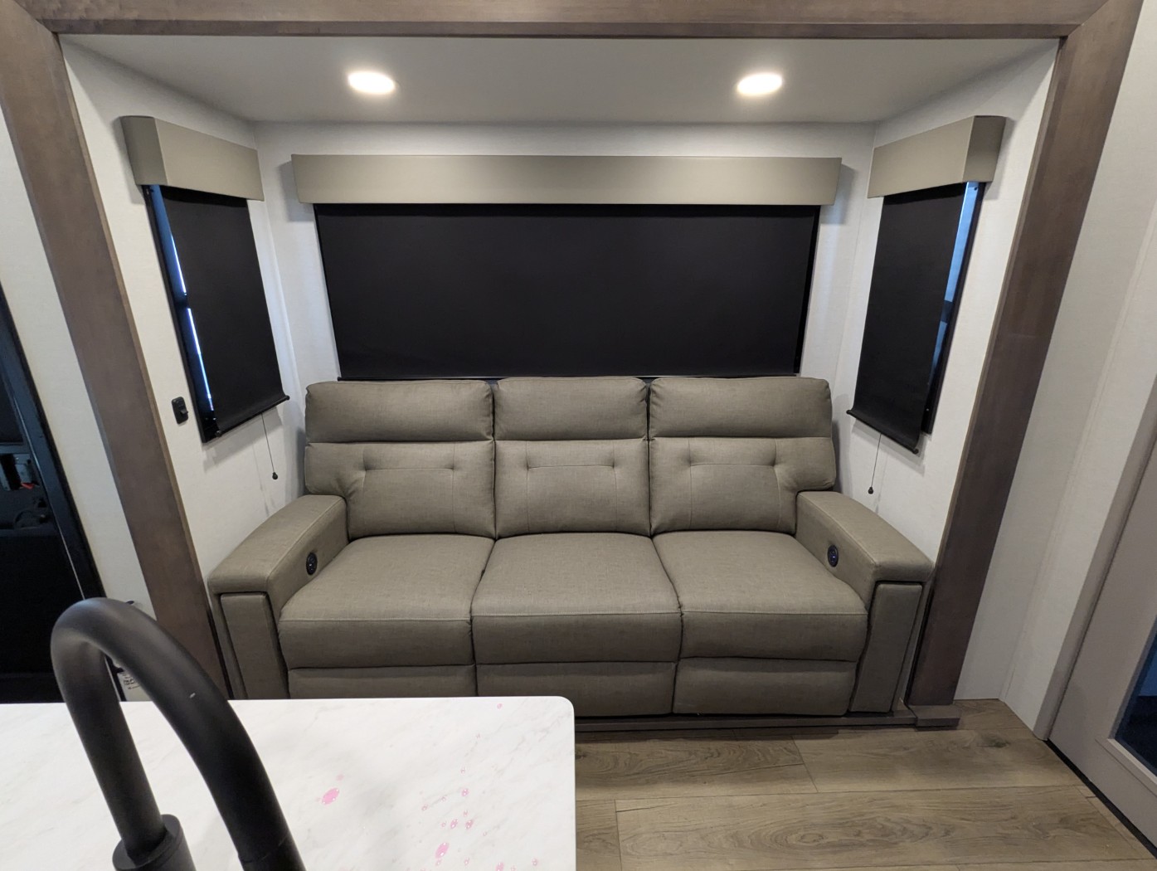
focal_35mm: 16
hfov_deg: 94.4
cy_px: 436
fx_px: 535
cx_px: 578
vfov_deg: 78.2
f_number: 2.2
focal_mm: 2.35
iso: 341
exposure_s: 1/60
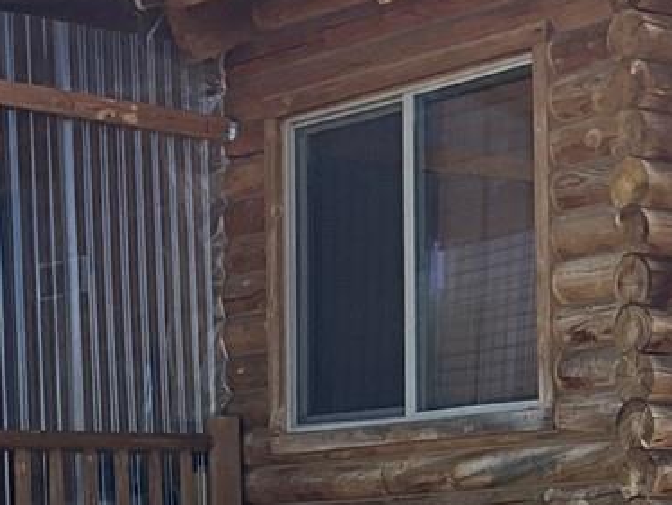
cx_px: 595
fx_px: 2409
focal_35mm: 124
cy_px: 606
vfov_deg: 11.7
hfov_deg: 15.7
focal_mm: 3
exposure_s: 1/1342
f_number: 1.8
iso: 25
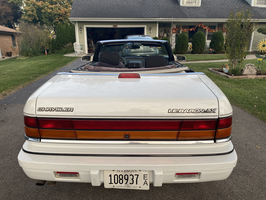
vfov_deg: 53.1
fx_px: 200
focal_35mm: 26
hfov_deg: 67.3
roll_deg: +0.3
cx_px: 133
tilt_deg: -15.3
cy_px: 100
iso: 32
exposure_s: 1/142
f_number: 1.8
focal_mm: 4.25
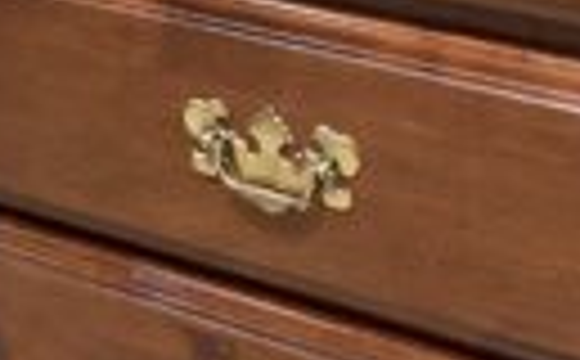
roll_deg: +2.6
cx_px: 207
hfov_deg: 19.5
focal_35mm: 107
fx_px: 1688
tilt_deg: -27.5
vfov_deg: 12.1
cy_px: 101
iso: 400
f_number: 1.8
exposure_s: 1/60
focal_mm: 4.25
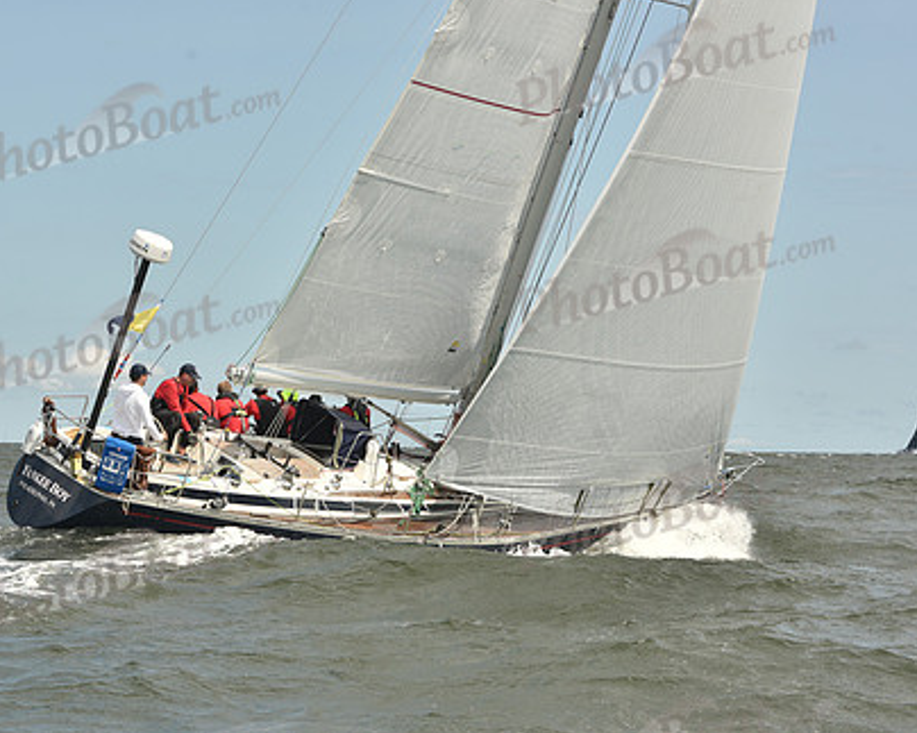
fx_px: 3147
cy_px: 426
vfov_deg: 13.3
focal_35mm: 116
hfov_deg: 16.6
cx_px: 399
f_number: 9
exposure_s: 1/800
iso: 250
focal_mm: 86
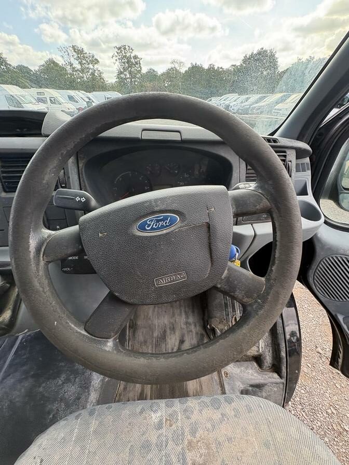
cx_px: 174
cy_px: 232
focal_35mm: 14
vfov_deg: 102.1
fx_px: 188
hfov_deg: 85.7
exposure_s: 1/133
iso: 100
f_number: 2.2
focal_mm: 2.22
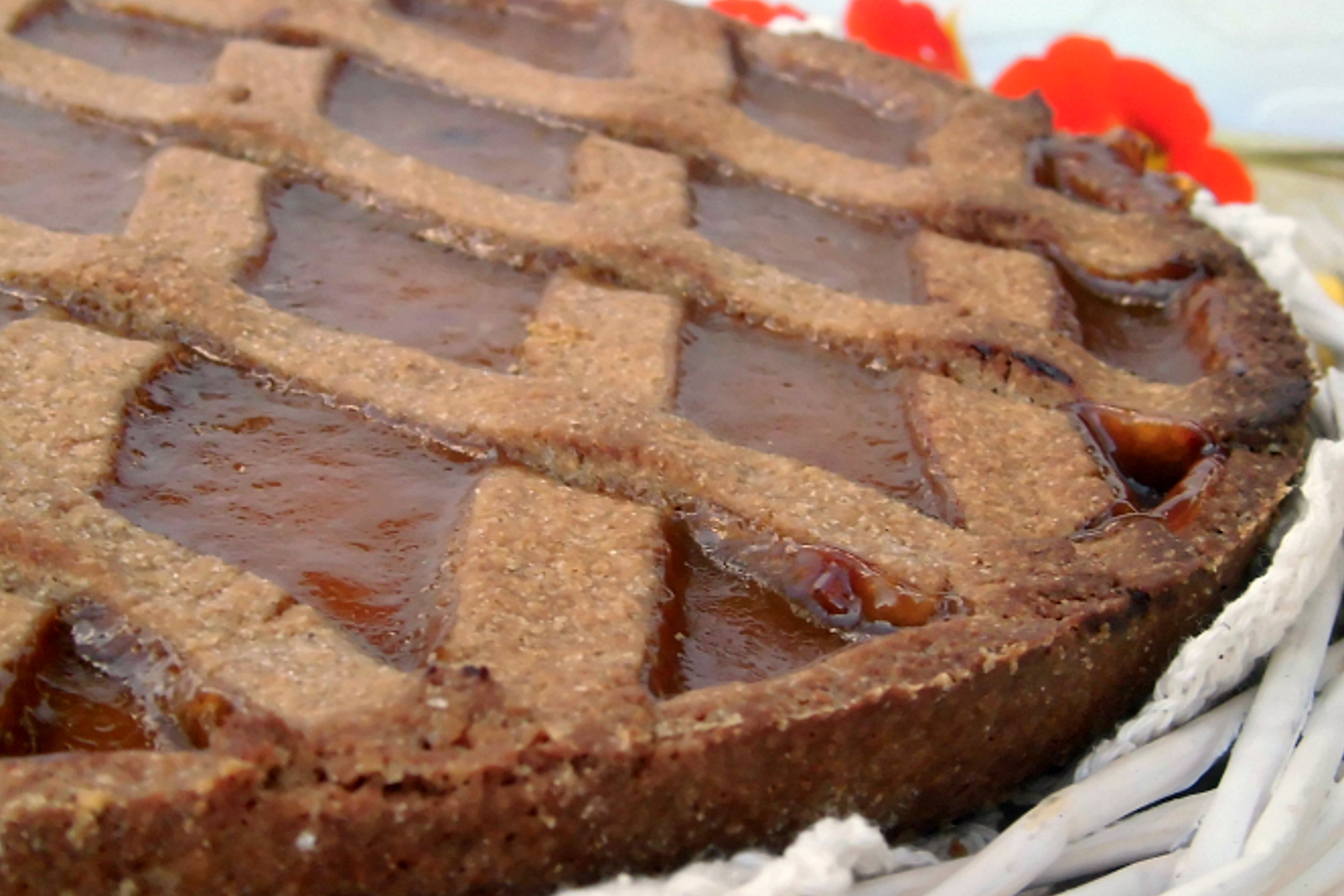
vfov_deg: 23.0
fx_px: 2202
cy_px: 460
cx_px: 574
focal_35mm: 59
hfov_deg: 33.9
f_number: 3.4
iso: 200
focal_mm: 8.3
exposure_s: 1/60
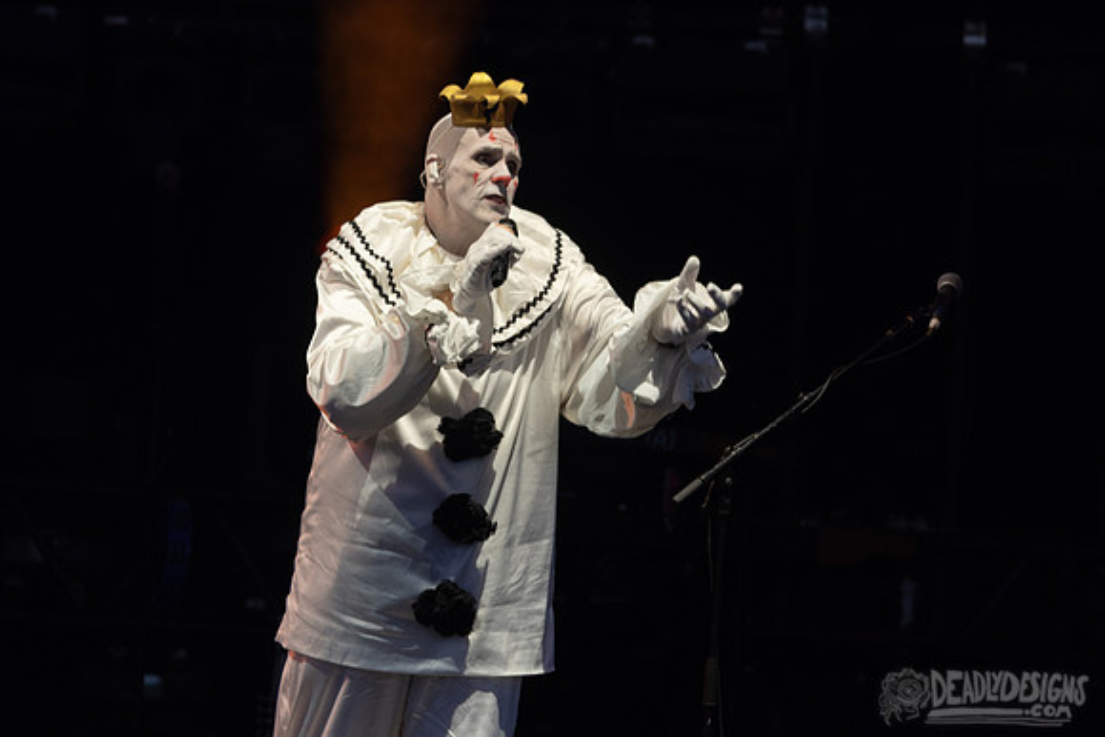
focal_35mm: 725
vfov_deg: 1.9
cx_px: 448
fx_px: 22245
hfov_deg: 2.8
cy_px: 296
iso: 640
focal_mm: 600
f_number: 6.3
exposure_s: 1/320
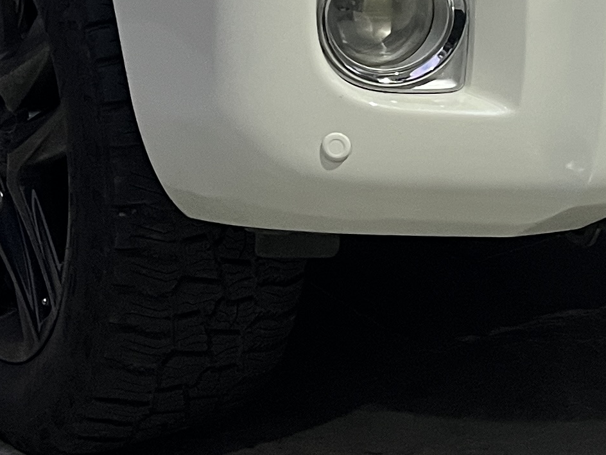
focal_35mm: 111
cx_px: 418
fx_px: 1943
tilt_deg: -4.2
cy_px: -271
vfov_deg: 12.5
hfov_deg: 17.7
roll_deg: +1.5
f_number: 1.6
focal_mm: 5.1
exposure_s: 1/60
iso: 200
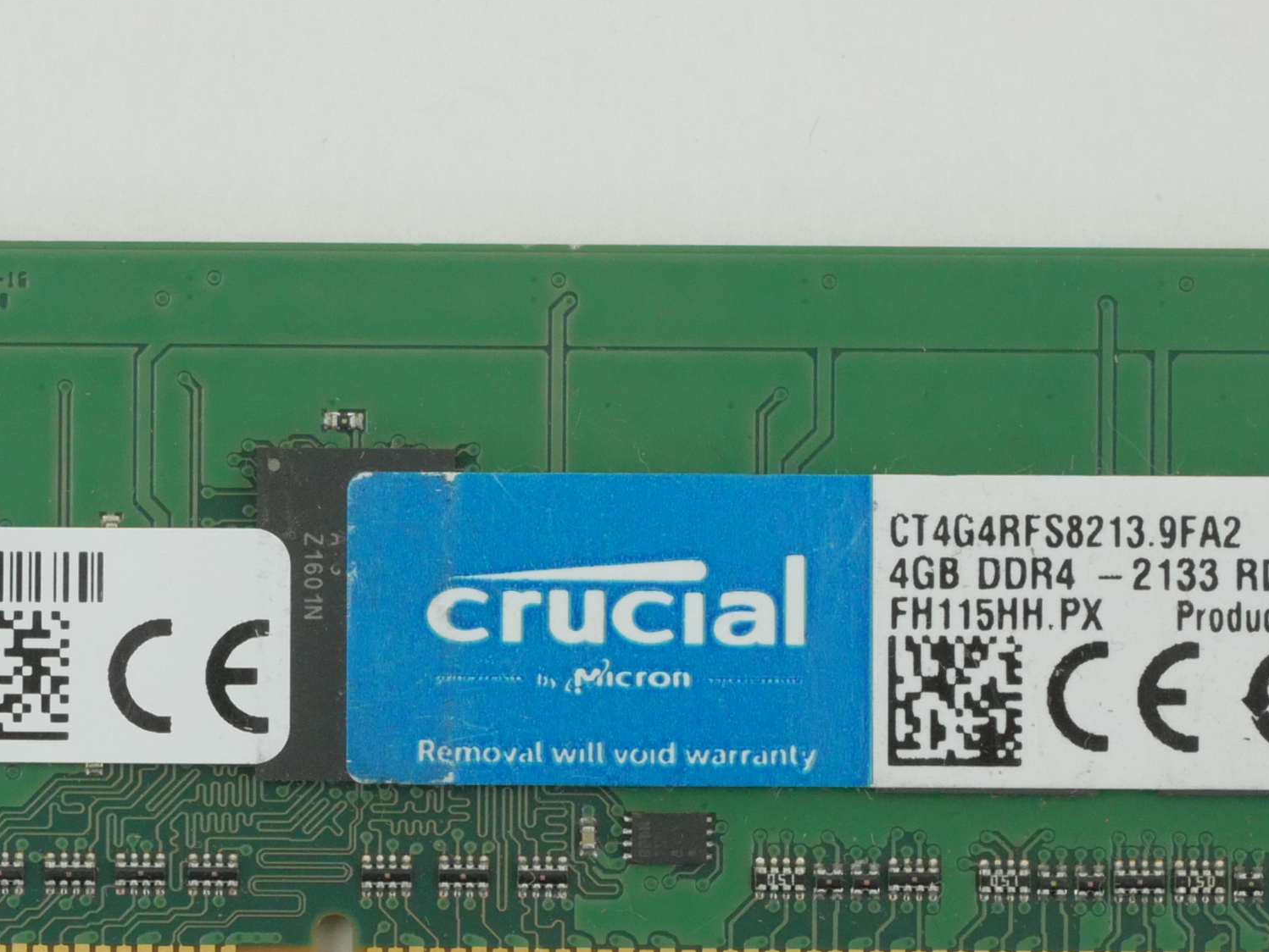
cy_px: 607
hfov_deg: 10.7
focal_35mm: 184
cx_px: 181
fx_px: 6748
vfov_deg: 8.1
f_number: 6.3
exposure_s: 1/160
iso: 800
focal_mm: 30
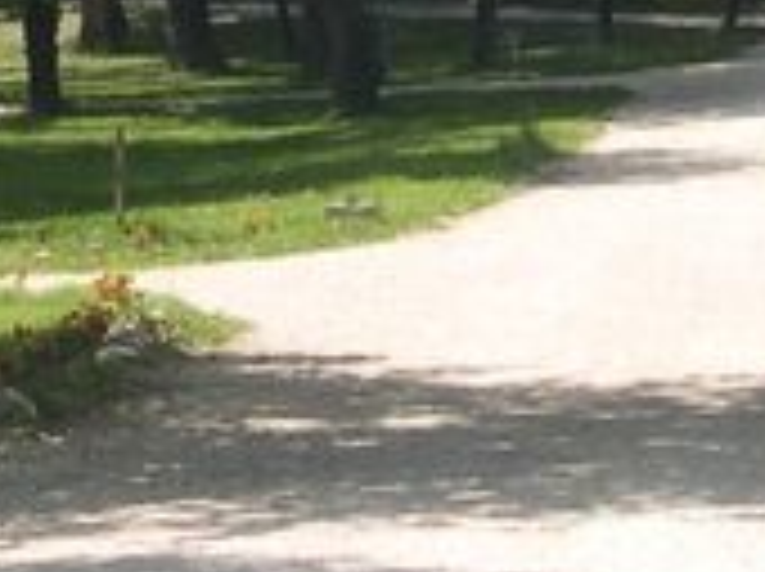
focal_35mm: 229
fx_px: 5054
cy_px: -225
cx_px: 396
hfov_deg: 8.7
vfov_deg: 6.4
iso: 100
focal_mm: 8
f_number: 7.6
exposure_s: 1/117
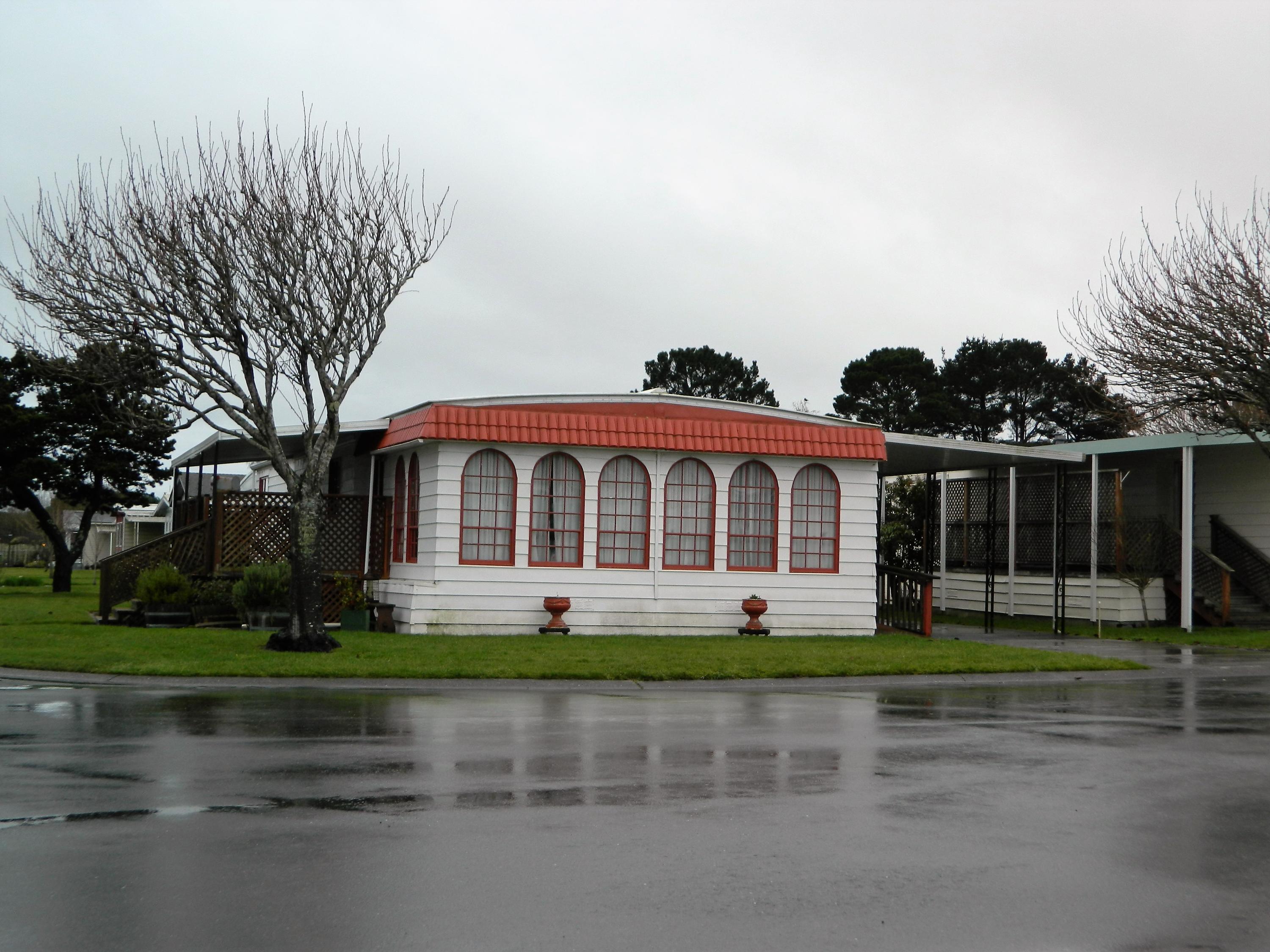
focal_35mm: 47
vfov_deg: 30.9
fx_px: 1724
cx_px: 635
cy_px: 476
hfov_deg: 40.4
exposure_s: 1/50
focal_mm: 8.4
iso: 80
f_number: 3.6
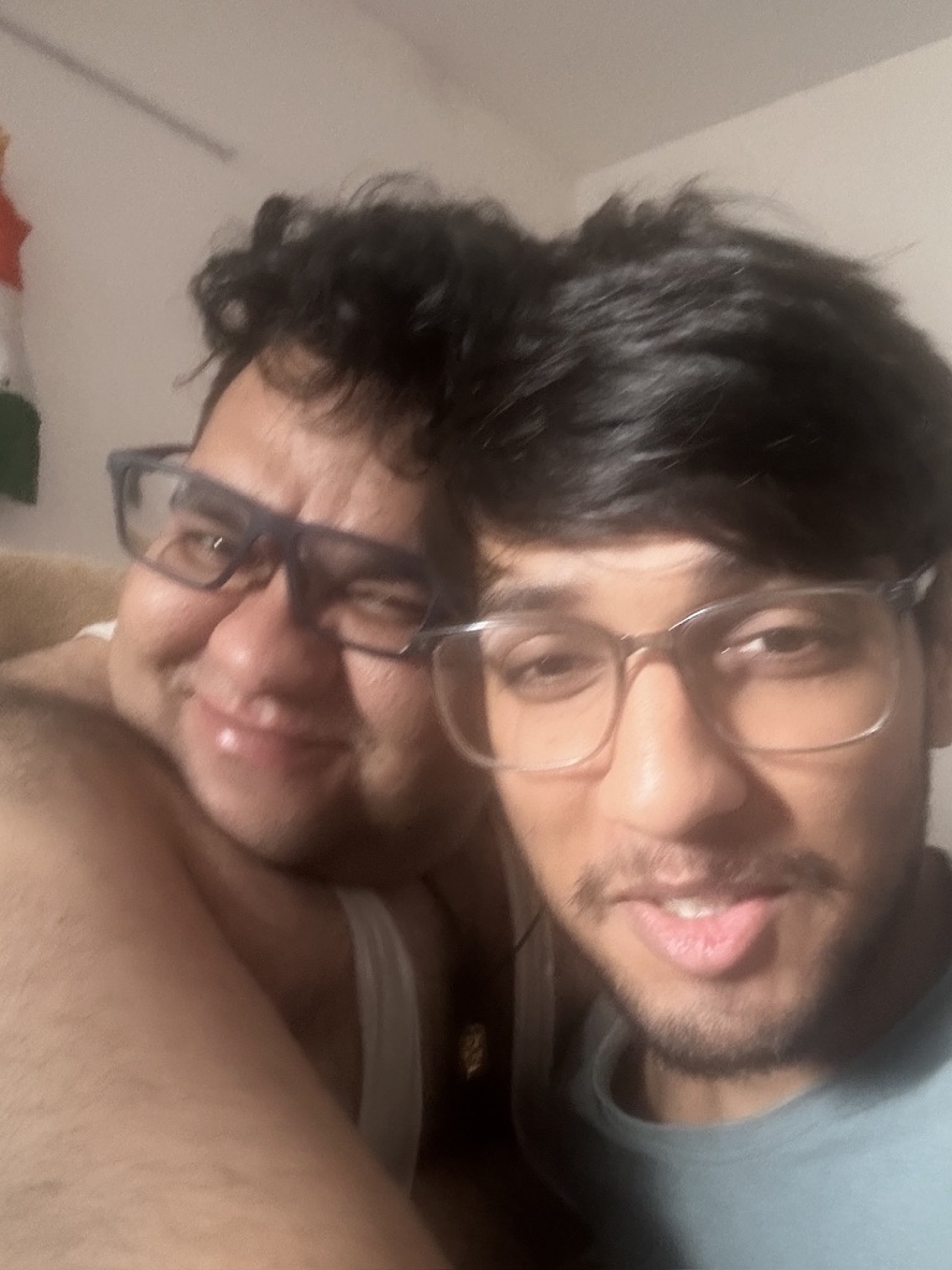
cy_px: 635
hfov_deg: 46.8
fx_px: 1100
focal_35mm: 30
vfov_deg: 60.0
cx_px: 476
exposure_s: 1/27
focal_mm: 2.69
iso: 640
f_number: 1.9
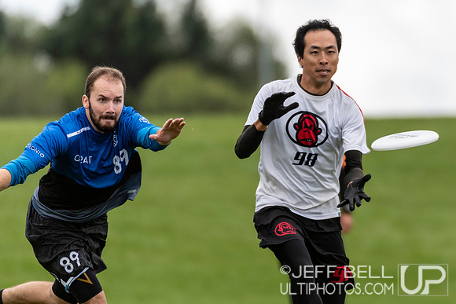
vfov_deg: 1.5
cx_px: 347
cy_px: 152
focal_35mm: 913
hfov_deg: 2.3
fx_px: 11571
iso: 360
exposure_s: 1/1250
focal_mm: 400
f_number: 4
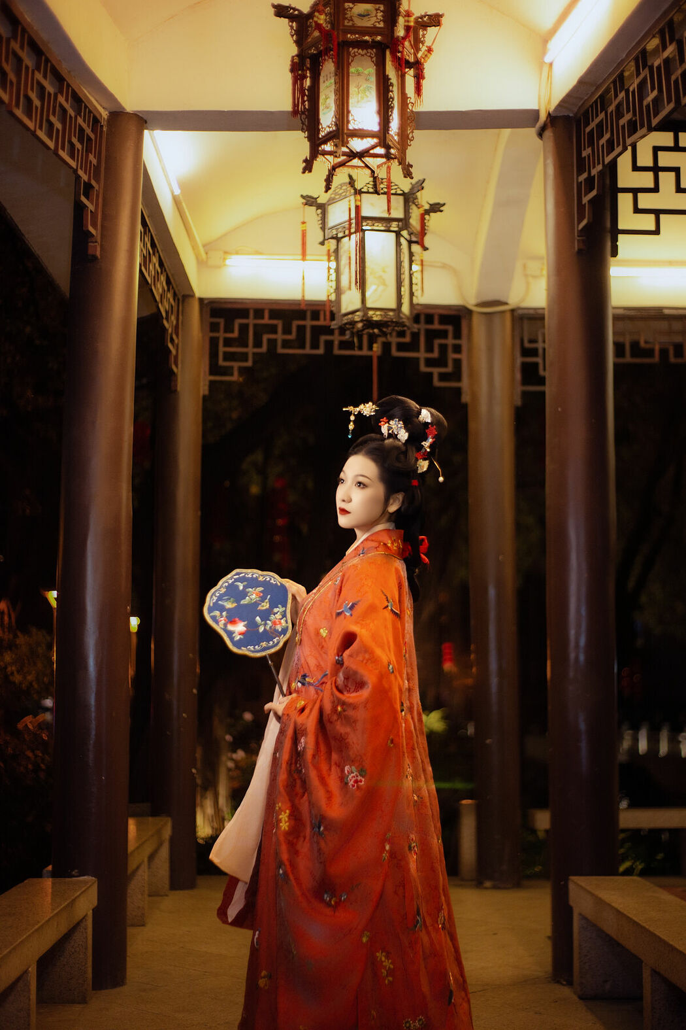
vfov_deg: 40.3
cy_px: 515
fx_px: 1400
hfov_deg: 27.5
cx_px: 343
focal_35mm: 49
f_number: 2
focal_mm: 50
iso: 800
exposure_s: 1/125
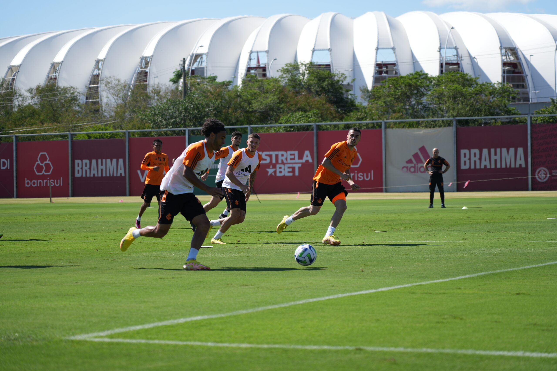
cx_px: 278
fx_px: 1625
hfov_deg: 19.5
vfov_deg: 13.0
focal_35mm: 105
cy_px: 186
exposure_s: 1/1000
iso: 125
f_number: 4
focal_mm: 105
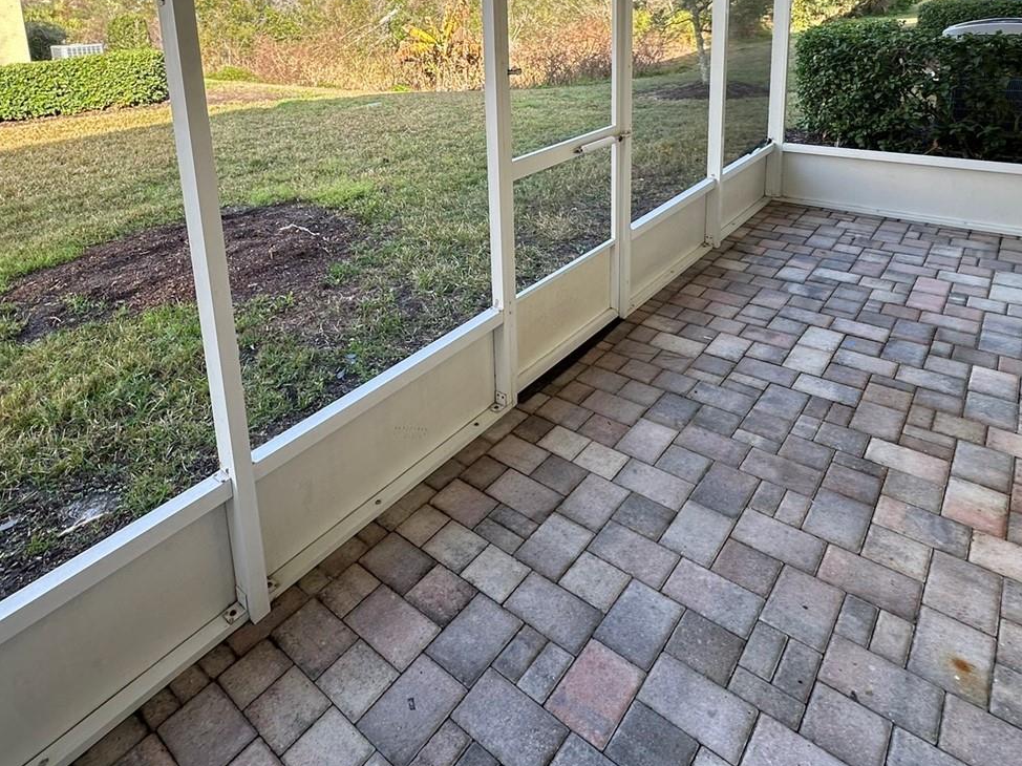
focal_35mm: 23
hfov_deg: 73.5
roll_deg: +3.4
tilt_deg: -11.1
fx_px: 679
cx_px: 435
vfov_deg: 54.6
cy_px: 148
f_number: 2.2
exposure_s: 1/107
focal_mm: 2.22
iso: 40
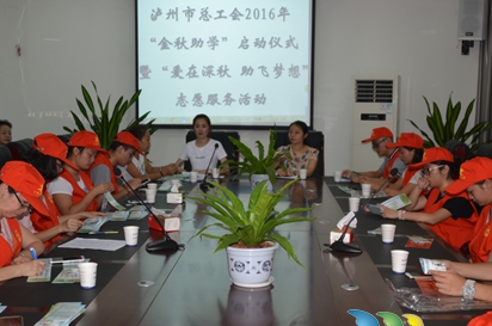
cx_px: 266
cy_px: 195
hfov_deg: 38.9
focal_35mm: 51
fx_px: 696
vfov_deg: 26.3
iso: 100
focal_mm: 28
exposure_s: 1/60
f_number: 3.5
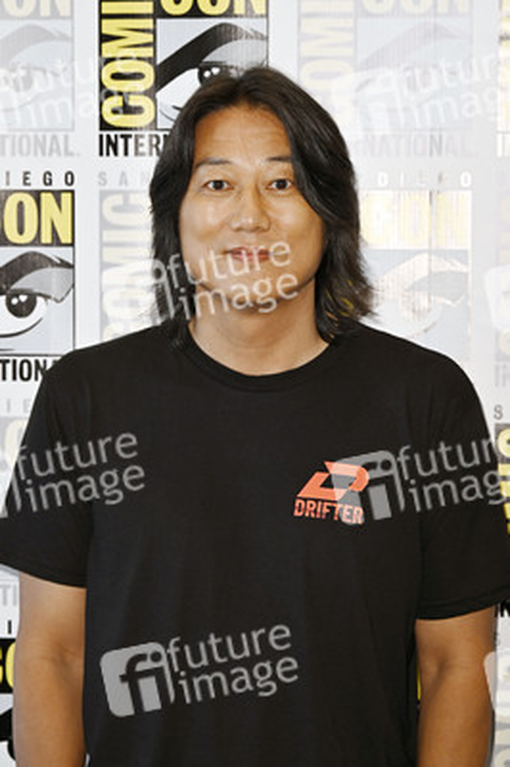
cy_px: 384
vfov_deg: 20.4
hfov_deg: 13.7
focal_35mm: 100
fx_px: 2129
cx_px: 255
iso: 1250
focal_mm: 100
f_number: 5.6
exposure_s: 1/250
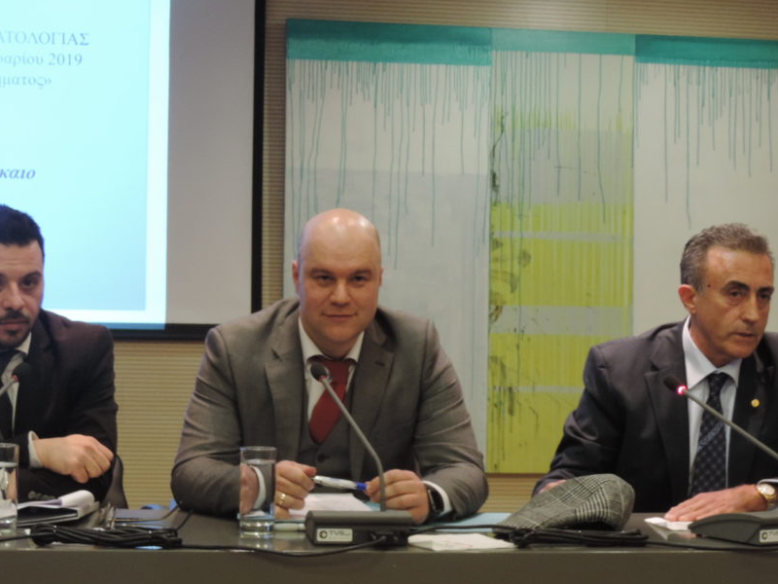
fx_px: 1438
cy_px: 369
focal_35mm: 64
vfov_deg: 22.9
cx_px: 395
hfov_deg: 30.3
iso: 400
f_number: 3.6
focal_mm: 8.9
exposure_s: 1/25
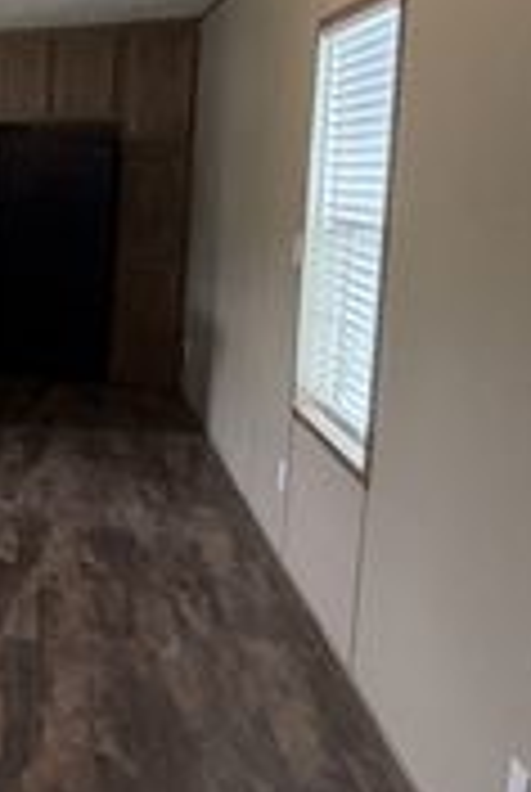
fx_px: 970
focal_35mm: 44
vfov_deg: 43.5
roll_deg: -0.3
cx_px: -542
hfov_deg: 18.7
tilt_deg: -4.7
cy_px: 238
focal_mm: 2.22
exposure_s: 1/121
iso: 200
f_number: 2.2
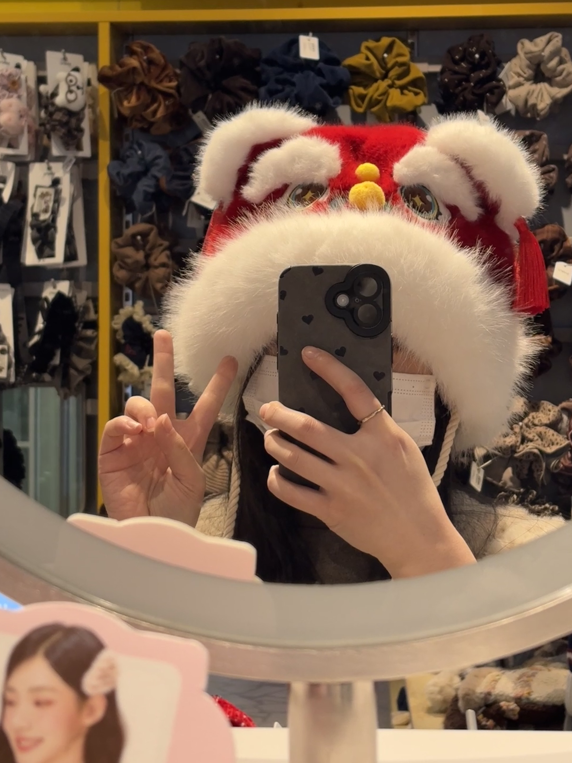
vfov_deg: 29.8
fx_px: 1432
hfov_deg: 22.6
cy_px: 360
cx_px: 280
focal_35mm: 65
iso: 32
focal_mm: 5.96
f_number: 1.6
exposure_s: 1/193
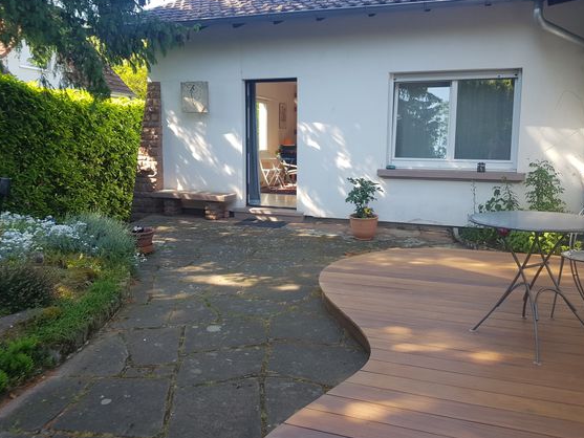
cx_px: 307
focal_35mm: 28
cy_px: 203
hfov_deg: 63.4
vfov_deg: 49.7
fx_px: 472
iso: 40
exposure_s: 1/248
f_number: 1.7
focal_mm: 4.2
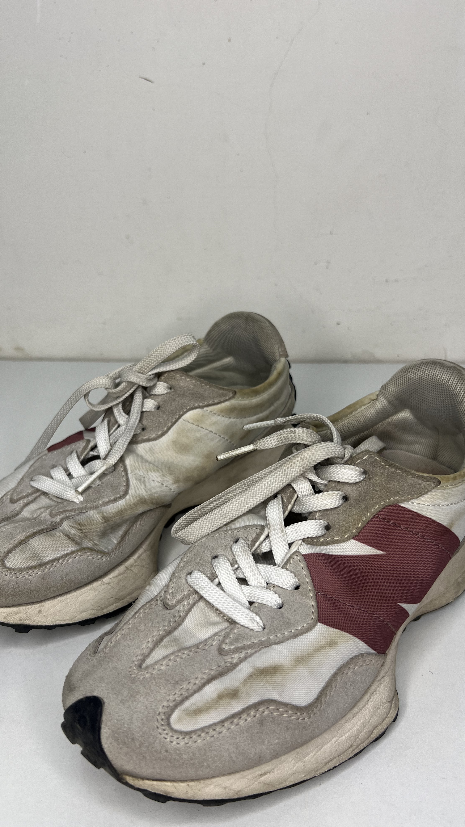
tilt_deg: -28.8
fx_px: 636
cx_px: 206
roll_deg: +1.3
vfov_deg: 66.1
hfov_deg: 40.1
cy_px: 421
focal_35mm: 29
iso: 40
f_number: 1.5
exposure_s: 1/287
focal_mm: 5.7
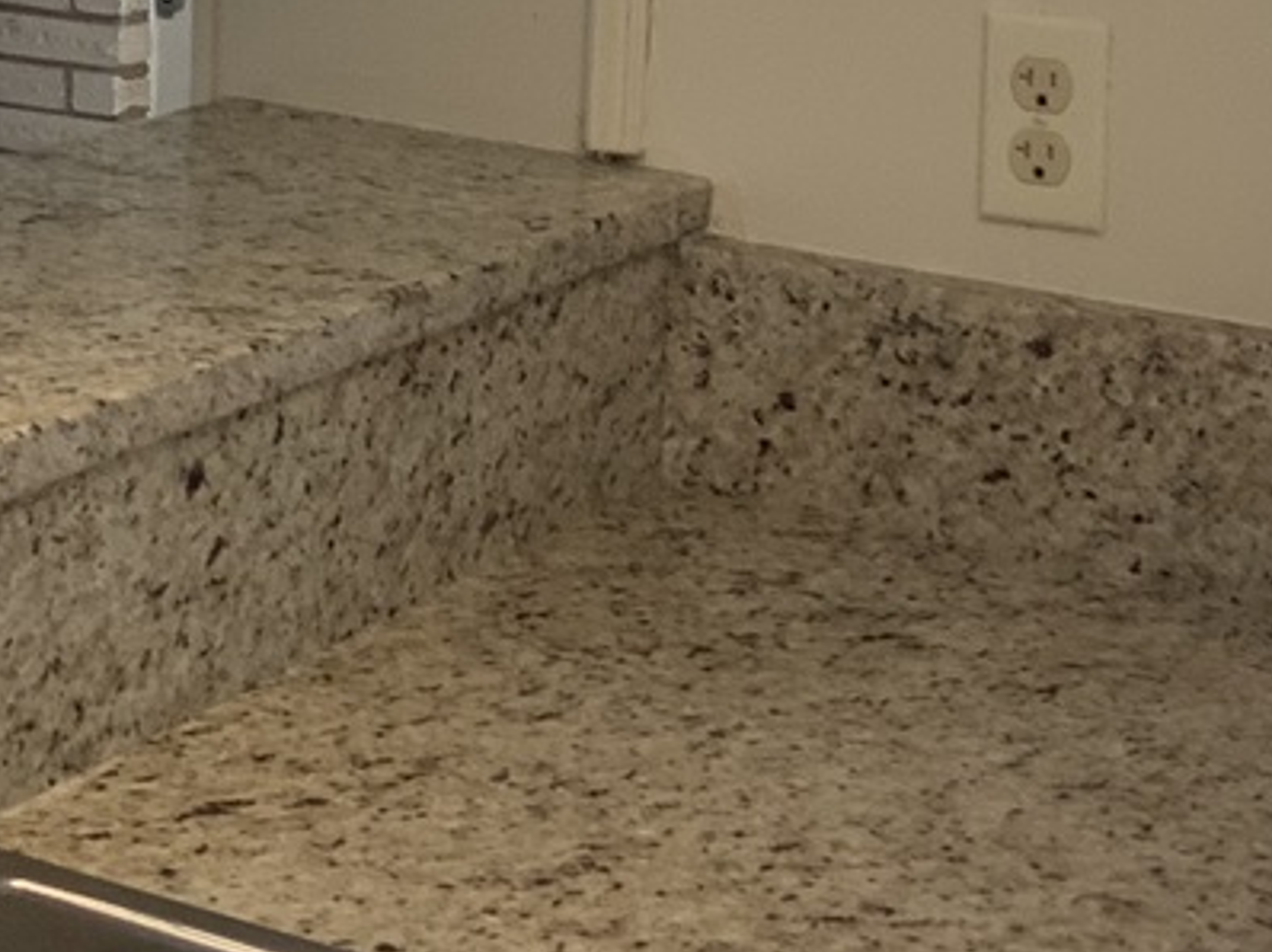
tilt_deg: -5.3
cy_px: -128
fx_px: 3856
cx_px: 374
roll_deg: -0.7
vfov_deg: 13.8
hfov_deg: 18.6
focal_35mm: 105
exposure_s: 1/60
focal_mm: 3
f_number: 1.8
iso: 50
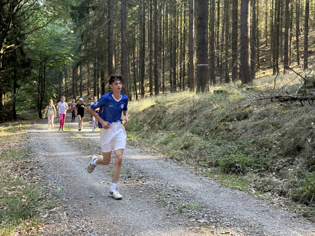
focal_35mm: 48
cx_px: 158
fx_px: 437
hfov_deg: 39.7
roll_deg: +0.2
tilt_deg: -0.5
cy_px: 118
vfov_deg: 30.3
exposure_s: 1/119
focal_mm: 6.76
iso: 200
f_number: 1.78
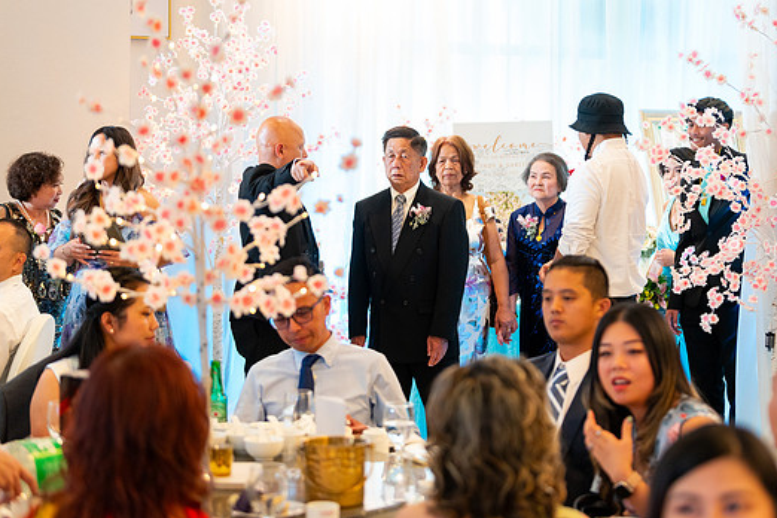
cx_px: 427
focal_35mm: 80
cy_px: 240
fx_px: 1727
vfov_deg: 17.1
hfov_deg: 25.4
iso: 1250
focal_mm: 72
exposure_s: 1/160
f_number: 2.8
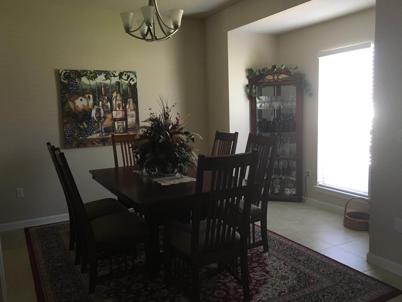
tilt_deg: -7.6
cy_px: 149
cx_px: 203
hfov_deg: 60.0
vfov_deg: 46.8
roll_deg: +2.1
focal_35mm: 30
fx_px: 348
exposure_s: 1/30
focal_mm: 4.15
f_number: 2.2
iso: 200
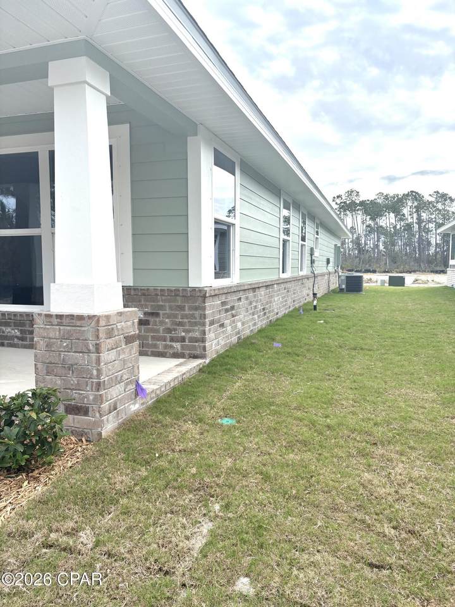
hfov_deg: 53.1
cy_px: 304
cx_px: 228
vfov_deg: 67.3
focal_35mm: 26
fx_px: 456
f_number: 1.6
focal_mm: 5.96
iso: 50
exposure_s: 1/2865
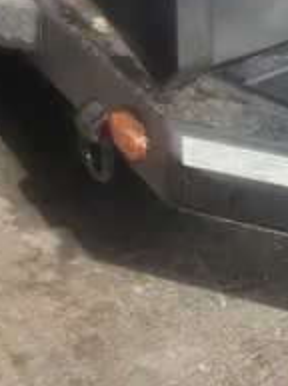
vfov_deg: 16.9
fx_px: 1102
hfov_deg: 14.8
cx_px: 248
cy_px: -283
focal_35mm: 99
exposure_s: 1/1002
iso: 40
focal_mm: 5.4
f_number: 1.8
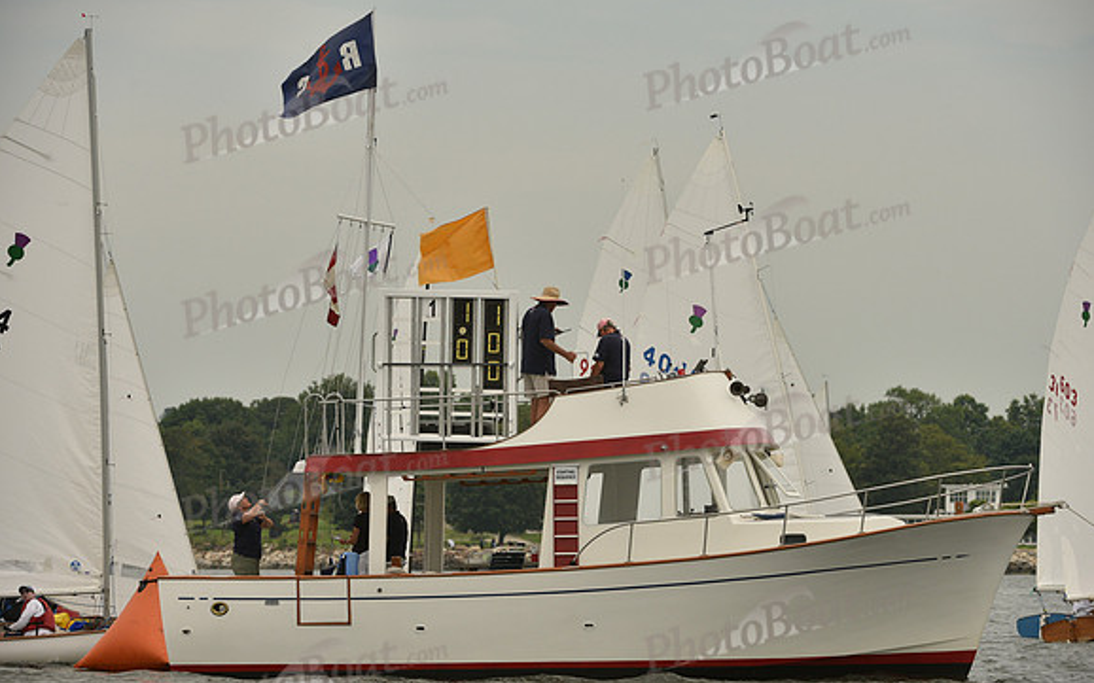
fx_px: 7929
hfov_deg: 7.9
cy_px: 360
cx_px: 547
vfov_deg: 4.9
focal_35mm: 266
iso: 320
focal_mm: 260
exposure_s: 1/1250
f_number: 8
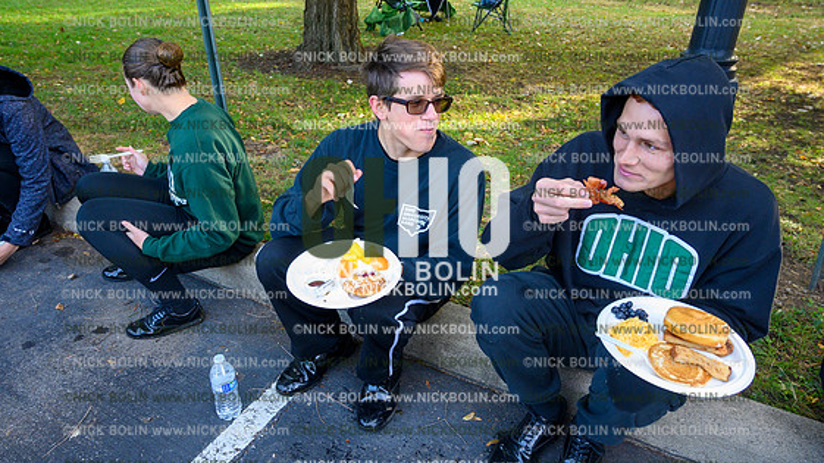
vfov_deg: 44.3
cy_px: 226
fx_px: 568
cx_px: 405
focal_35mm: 26
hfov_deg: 71.9
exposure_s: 1/400
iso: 2500
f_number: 5
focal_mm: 24
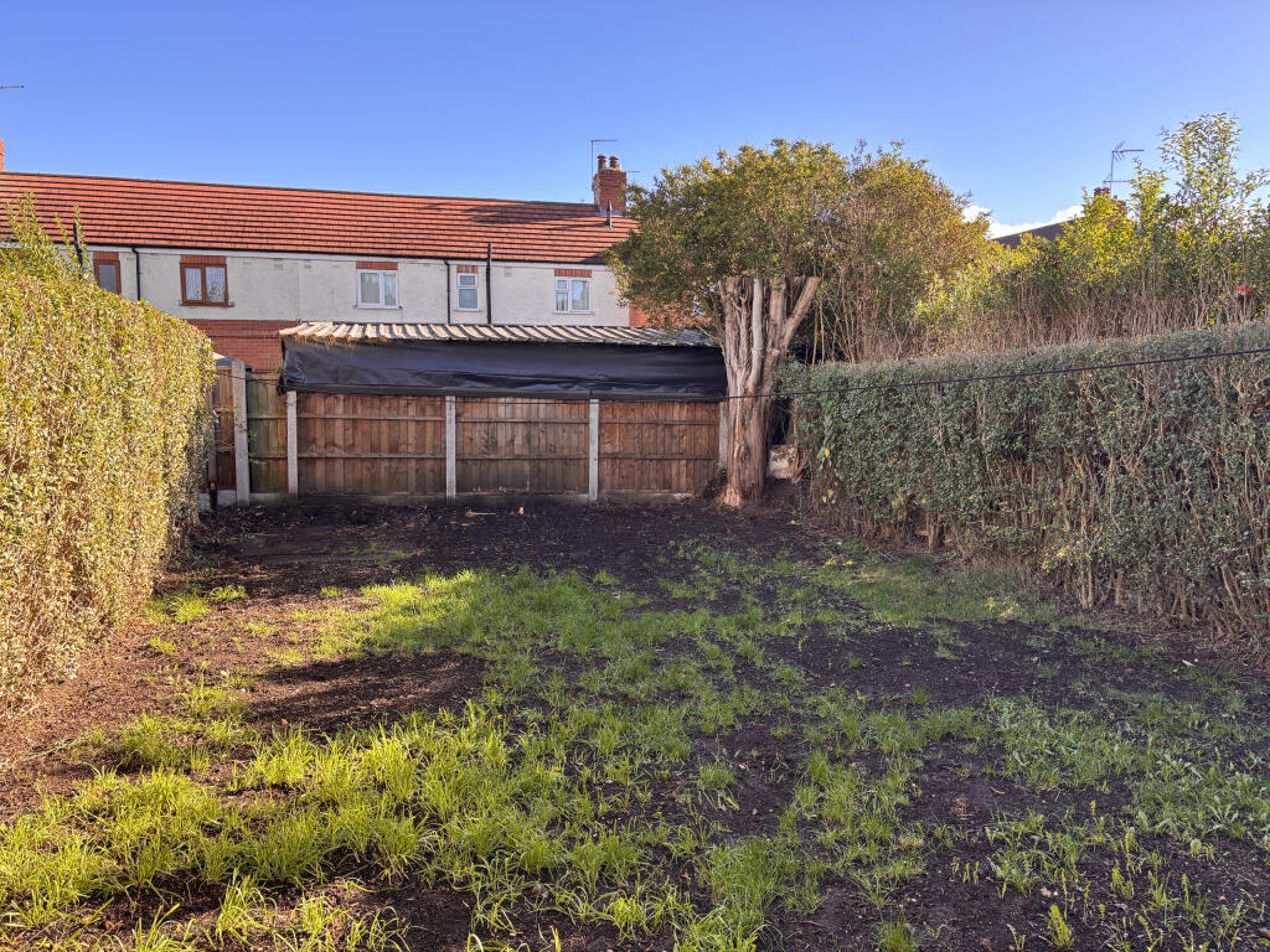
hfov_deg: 67.3
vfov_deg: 53.1
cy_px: 476
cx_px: 635
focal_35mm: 26
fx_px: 954
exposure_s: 1/488
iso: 50
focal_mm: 5.96
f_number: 1.6
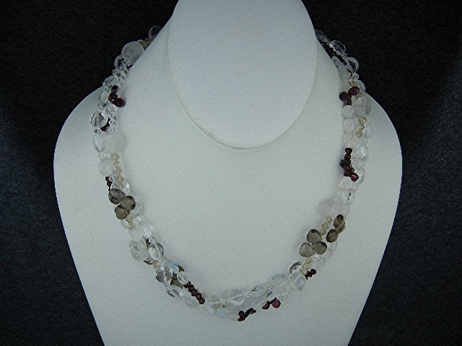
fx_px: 400
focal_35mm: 30
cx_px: 231
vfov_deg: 46.8
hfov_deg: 60.0
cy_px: 173
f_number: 3.5
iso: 160
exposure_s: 1/44
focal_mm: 5.4
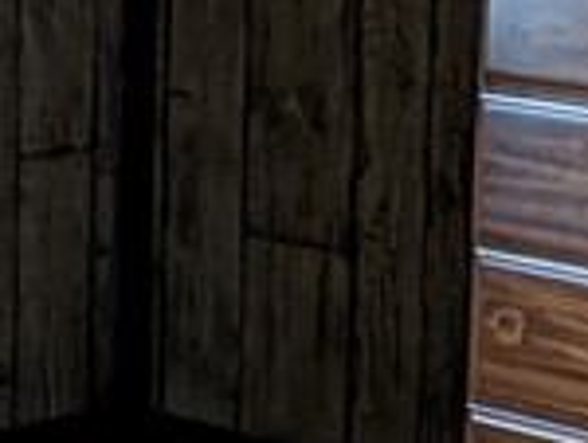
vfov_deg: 9.1
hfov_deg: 11.6
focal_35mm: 163
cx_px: -269
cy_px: -39
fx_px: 2773
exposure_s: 1/69.5
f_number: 1.68
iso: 17
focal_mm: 6.9
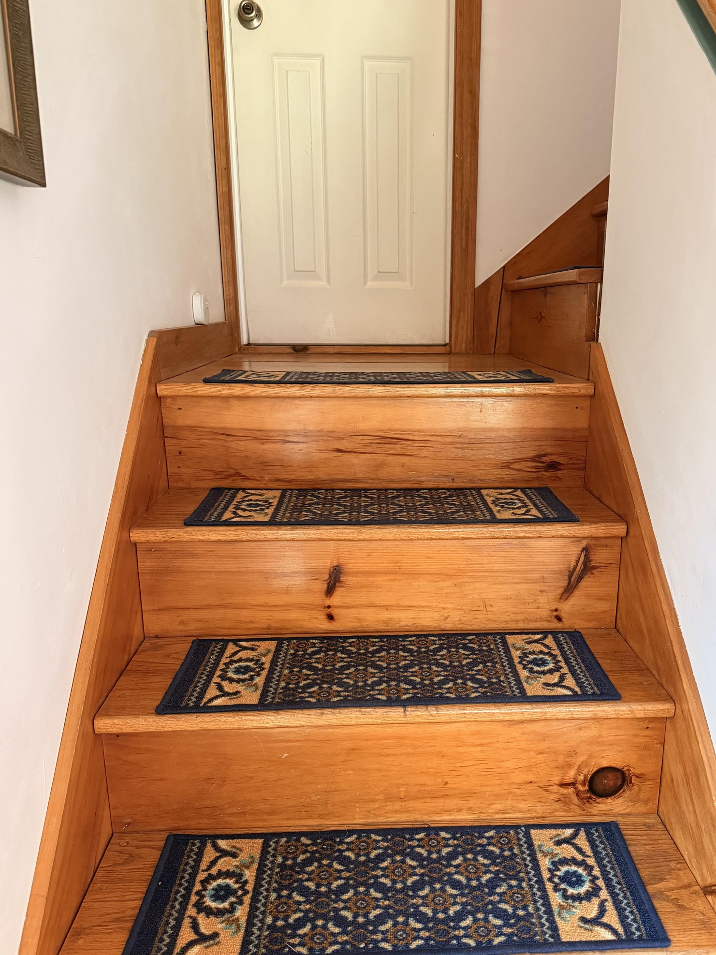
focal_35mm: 28
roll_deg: -0.1
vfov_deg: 63.2
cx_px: 412
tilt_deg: -15.8
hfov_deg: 49.6
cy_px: 537
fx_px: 772
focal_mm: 6.76
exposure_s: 1/59
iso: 500
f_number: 1.78
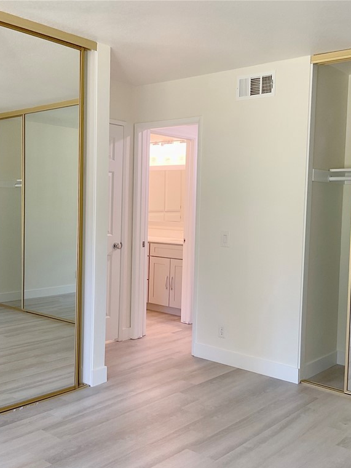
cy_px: 236
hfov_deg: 36.8
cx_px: 170
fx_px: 527
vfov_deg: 47.9
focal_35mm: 39
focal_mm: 3
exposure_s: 1/60
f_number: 1.8
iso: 64
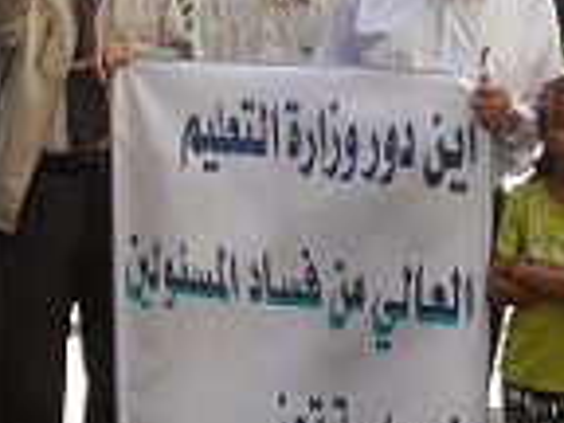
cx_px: 454
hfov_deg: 18.5
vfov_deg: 13.9
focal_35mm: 105
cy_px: 24
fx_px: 1711
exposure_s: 1/250
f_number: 3.2
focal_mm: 6.3
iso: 100
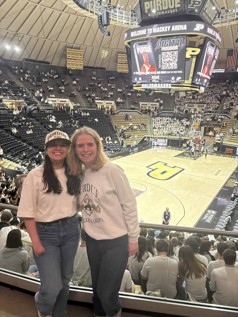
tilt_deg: -14.5
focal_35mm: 26
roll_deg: -3.0
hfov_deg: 53.1
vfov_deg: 67.3
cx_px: 119
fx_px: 238
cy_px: 158
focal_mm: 5.96
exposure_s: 1/60
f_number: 1.6
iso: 200
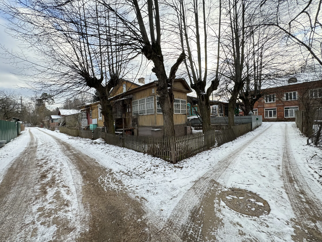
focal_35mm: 14
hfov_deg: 102.1
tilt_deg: +1.1
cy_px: 121
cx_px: 161
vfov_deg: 85.7
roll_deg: +2.6
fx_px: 130
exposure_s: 1/172
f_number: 2.2
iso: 40
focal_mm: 2.22
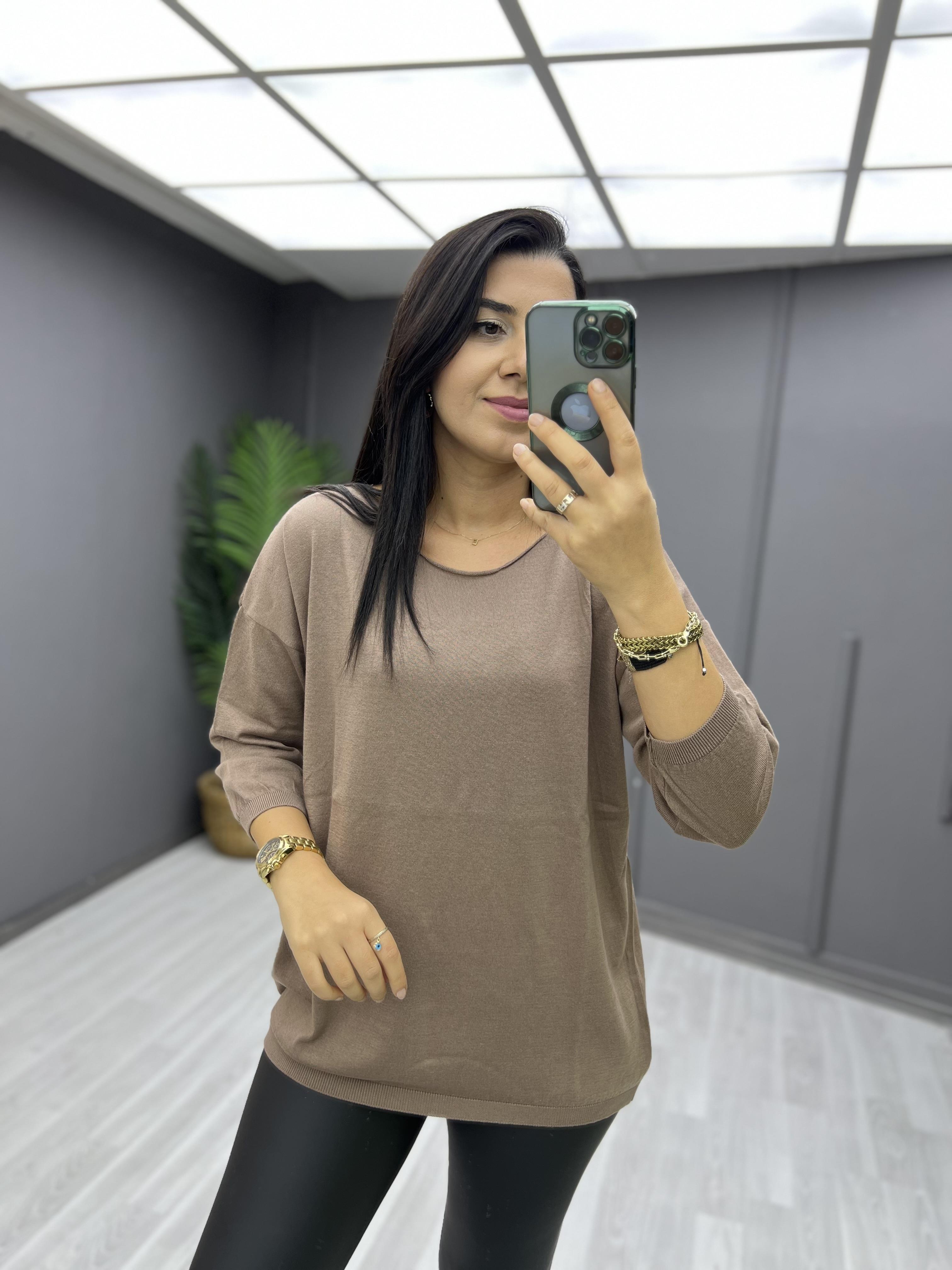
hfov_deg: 53.1
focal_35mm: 26
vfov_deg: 67.3
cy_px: 635
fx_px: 953
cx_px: 476
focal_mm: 5.7
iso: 50
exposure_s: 1/162
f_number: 1.5
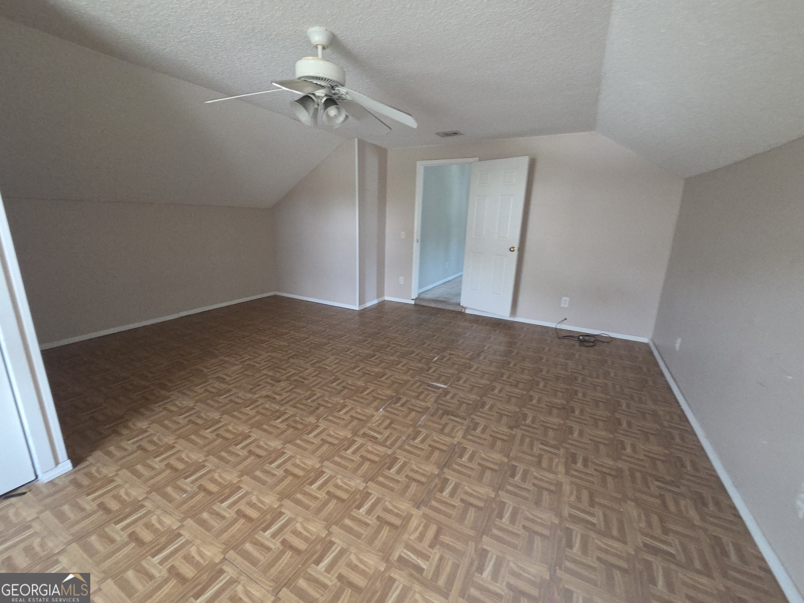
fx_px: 302
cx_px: 402
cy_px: 302
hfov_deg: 106.2
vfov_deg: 89.9
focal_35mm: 13
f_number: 2.2
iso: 400
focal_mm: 2.2
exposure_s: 1/30
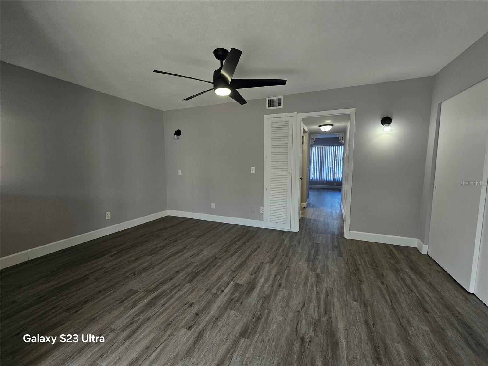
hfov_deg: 106.2
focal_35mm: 13
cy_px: 183
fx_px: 183
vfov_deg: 89.9
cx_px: 244
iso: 50
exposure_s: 1/51
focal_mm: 2.2
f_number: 2.2
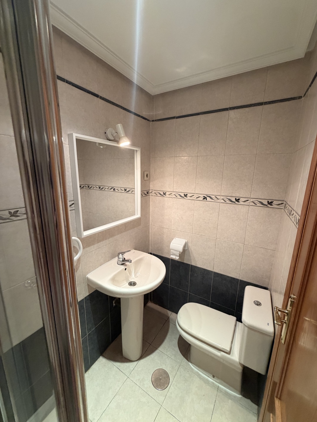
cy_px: 211
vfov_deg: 102.1
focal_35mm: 14
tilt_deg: -12.2
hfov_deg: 85.7
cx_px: 158
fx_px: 171
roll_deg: -0.6
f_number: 2.2
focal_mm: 2.22
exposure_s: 1/50
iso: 320
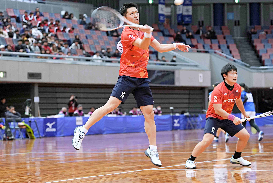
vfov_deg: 11.1
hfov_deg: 16.5
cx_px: 136
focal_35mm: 124
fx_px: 941
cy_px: 92
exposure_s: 1/400
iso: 1600
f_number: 2.8
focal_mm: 83
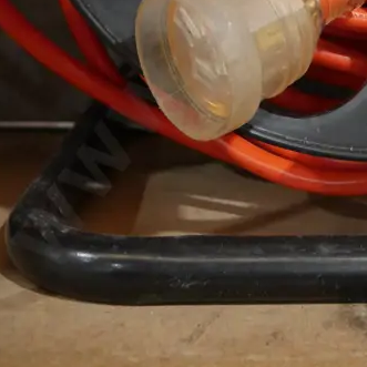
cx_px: 368
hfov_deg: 20.5
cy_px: -196
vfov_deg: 18.5
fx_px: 984
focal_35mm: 82
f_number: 3.6
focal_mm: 15
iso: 1250
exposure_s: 1/60
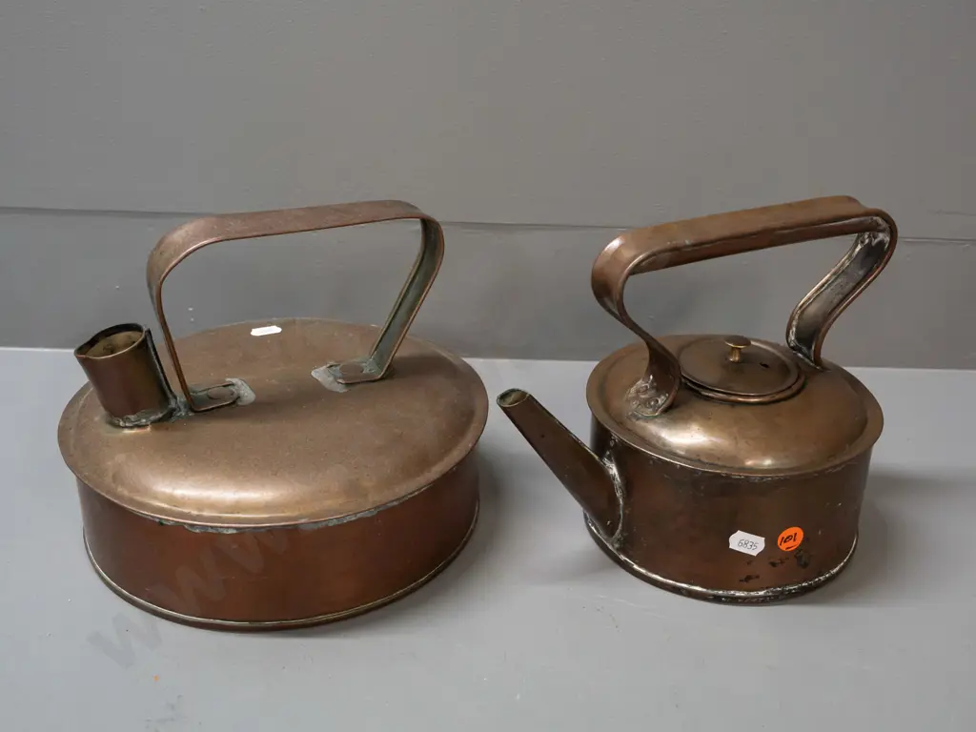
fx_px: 1071
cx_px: 488
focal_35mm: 38
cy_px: 366
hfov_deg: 49.0
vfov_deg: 37.7
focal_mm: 19
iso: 2500
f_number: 5
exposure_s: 1/125
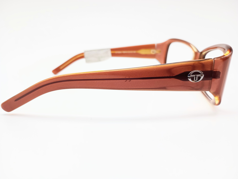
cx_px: 119
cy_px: 90
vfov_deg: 49.9
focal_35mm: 28
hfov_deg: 63.4
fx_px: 193
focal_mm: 4.27
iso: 101
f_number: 1.8
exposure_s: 1/107
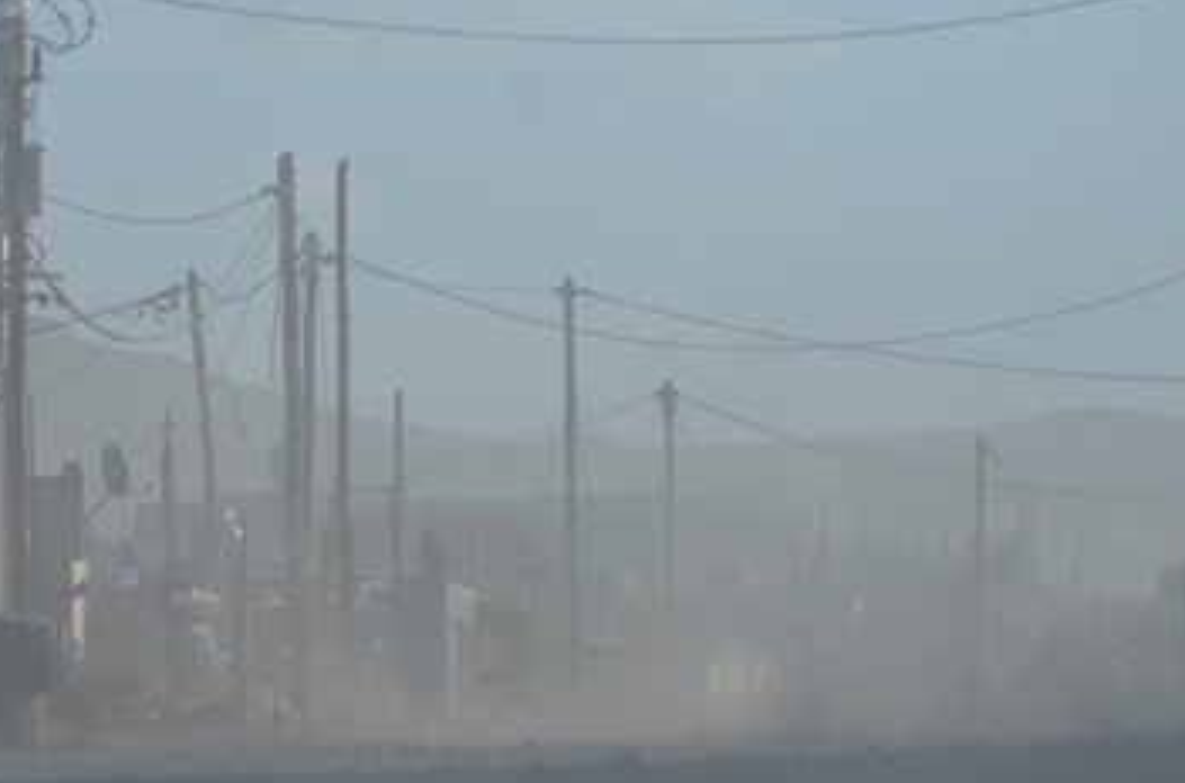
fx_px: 22454
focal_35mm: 684
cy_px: 344
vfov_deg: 2.0
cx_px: 300
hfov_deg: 3.0
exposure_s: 1/2500
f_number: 6.3
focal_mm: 200
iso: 500
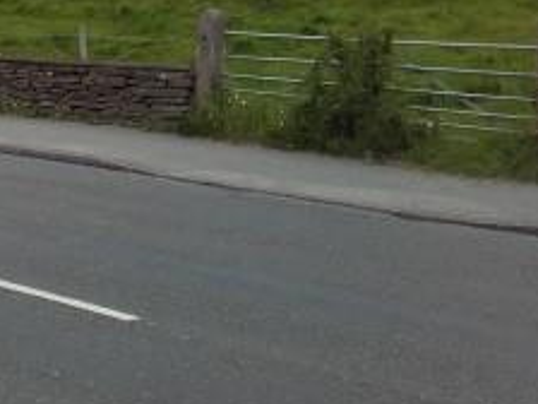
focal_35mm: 62
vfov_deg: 22.8
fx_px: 964
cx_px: 55
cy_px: 14
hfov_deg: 29.9
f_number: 2.2
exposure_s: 1/819
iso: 50
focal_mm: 3.31
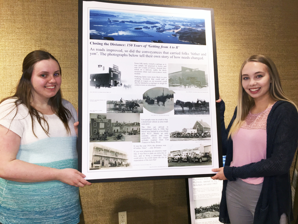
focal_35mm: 29
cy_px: 112
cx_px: 149
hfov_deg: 61.7
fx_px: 250
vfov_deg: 48.2
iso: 64
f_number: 2.2
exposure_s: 1/30
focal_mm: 4.15
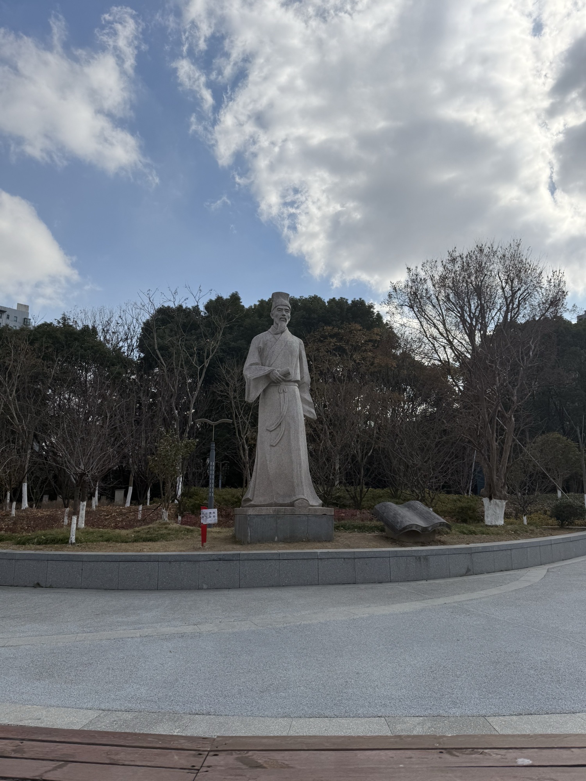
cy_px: 390
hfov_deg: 56.8
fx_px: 542
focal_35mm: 24
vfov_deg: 71.6
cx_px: 293
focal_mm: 6.76
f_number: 1.78
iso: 80
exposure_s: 1/8130
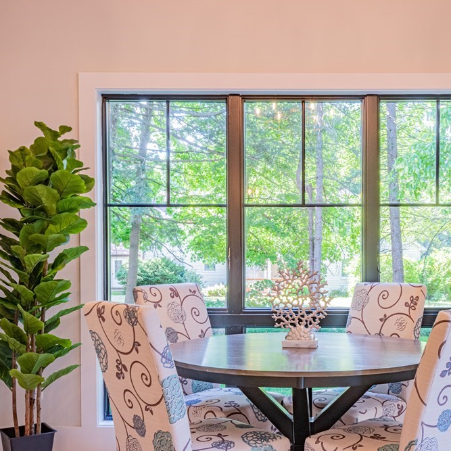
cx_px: 302
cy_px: 226
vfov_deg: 36.1
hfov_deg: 35.7
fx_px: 693
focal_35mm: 47
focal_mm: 24
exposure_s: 1/13
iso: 400
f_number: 22
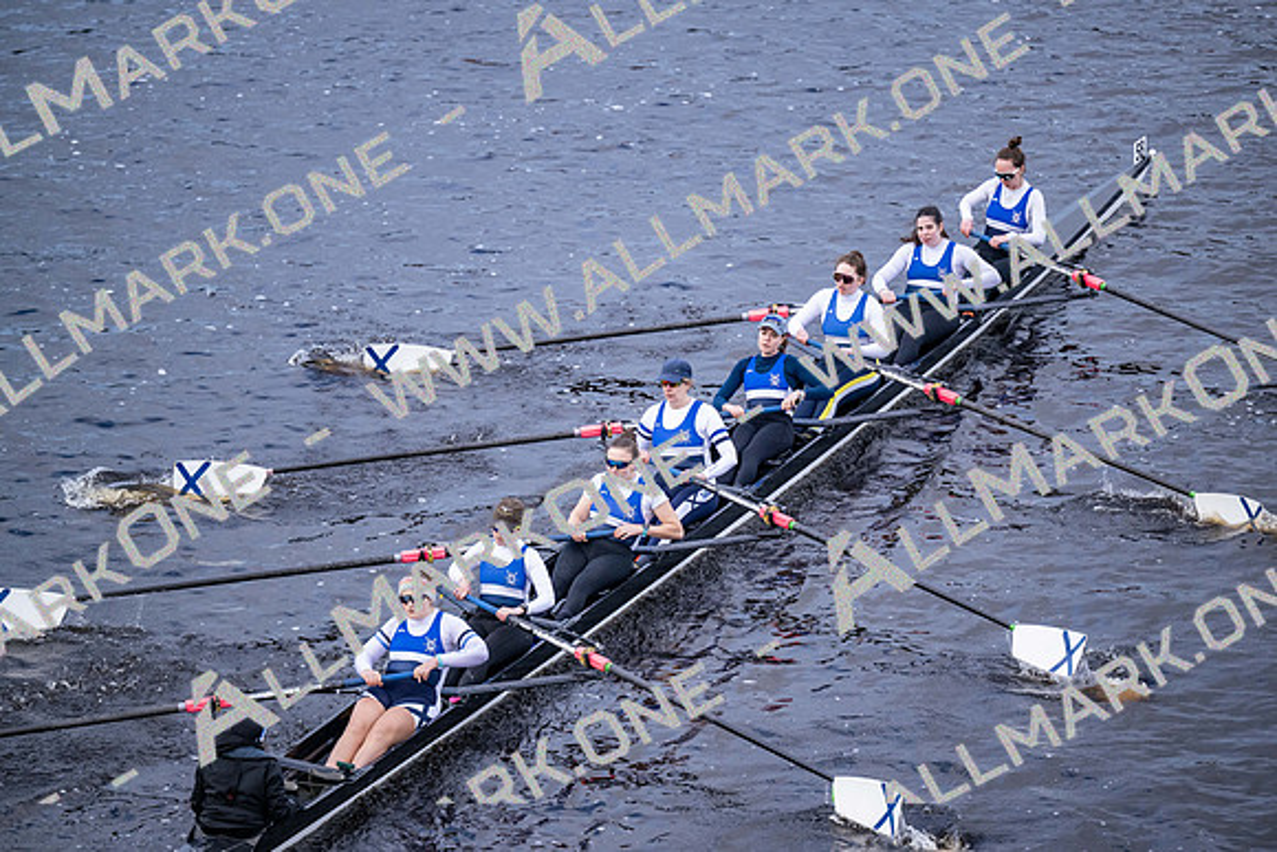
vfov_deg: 6.9
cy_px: 426
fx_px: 7096
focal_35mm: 200
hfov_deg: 10.3
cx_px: 638
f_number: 2.8
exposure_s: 1/2000
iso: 1400
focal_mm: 200
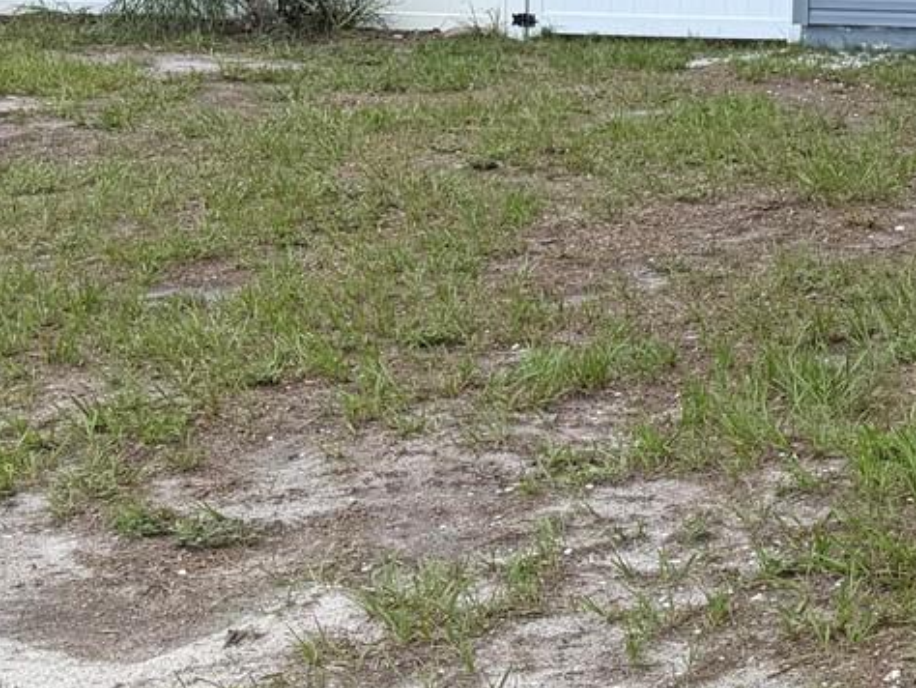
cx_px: 1478
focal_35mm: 81
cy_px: 39
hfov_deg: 19.9
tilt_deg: -2.5
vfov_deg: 17.9
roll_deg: -1.6
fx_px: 2144
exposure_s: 1/1385
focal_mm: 6.76
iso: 80
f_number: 1.78
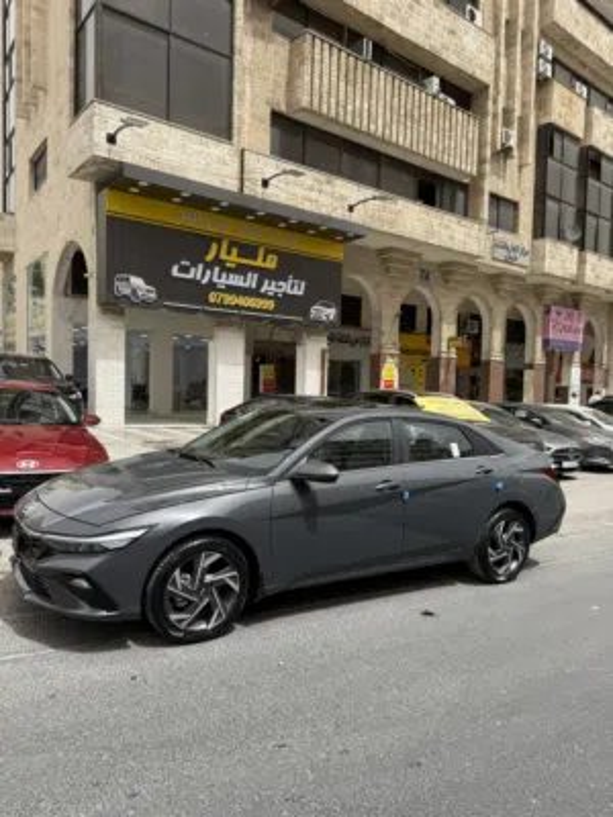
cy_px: 408
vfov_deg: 71.6
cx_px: 306
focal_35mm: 24
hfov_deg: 56.8
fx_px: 567
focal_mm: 6.76
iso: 80
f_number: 1.78
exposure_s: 1/3953
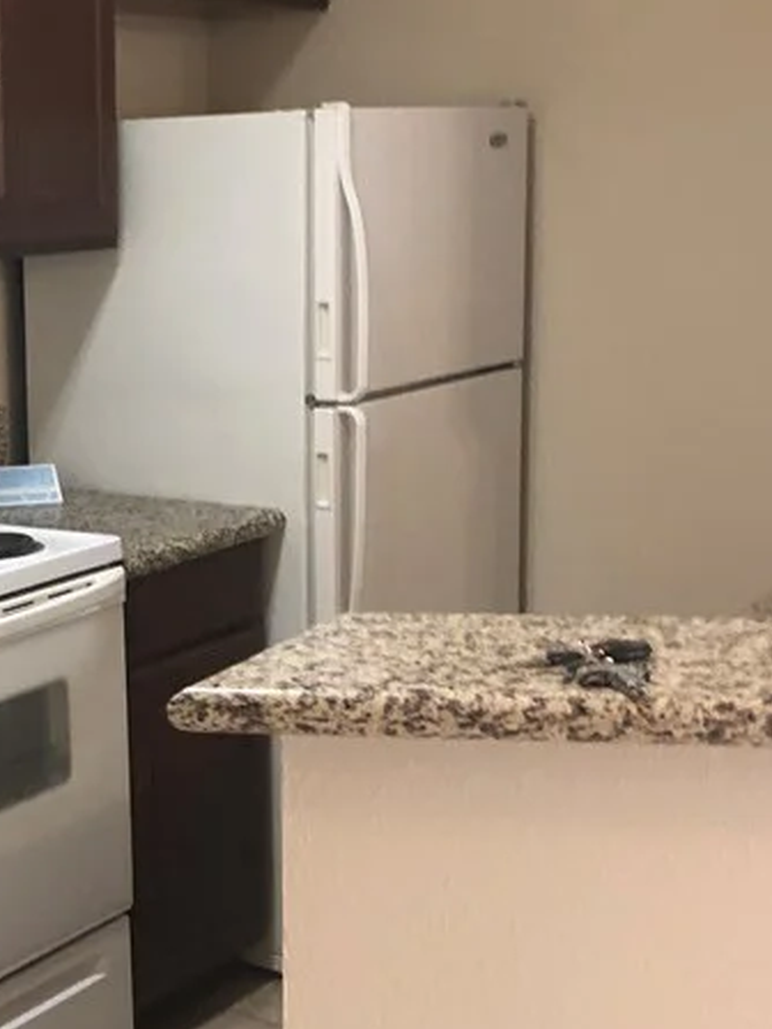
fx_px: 1903
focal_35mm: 64
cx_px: 2
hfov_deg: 22.1
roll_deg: +0.3
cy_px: 510
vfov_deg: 30.3
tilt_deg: -5.8
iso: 64
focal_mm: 3.99
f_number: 1.8
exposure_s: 1/15
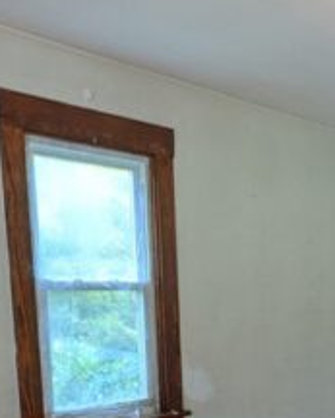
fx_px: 718
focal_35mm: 58
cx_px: 366
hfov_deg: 24.5
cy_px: 408
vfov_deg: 30.4
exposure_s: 1/60
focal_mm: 2.35
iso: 67
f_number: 2.2
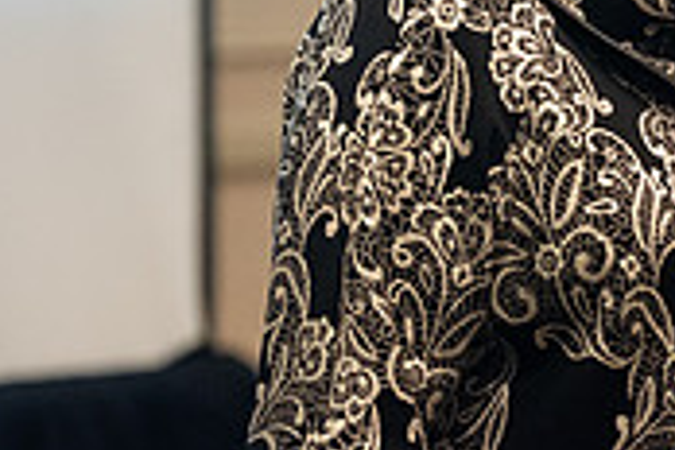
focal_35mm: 366
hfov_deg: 5.6
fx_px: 6862
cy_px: 99
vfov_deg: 3.8
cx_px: 640
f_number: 2.8
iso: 4000
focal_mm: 110
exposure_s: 1/200
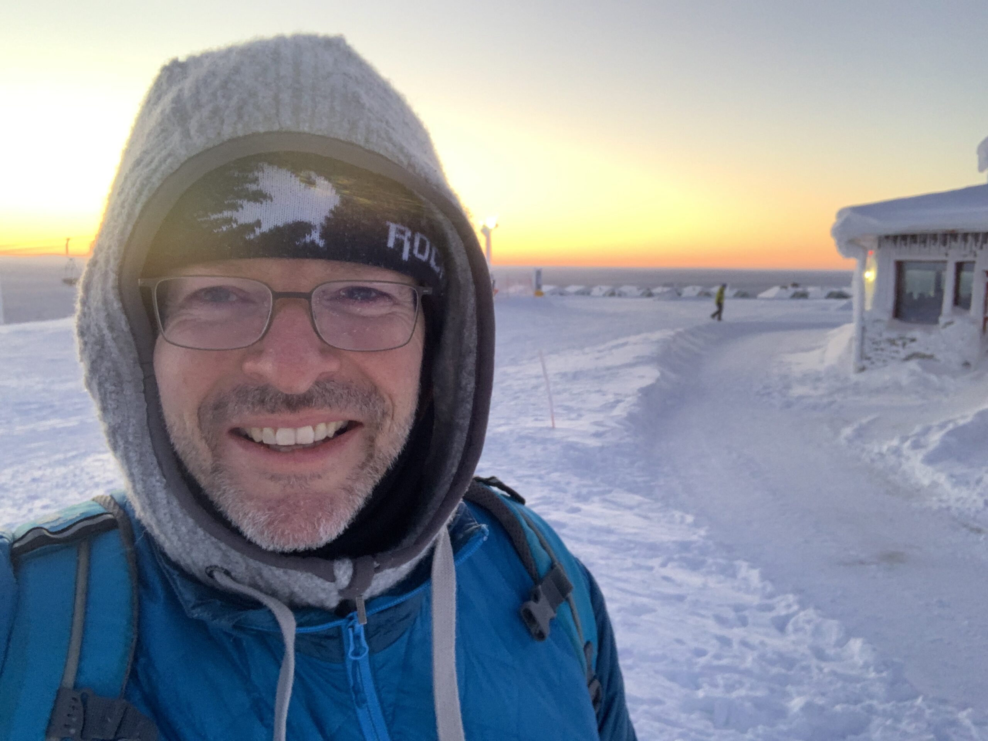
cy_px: 370
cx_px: 494
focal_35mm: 32
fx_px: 913
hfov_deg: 56.8
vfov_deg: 44.2
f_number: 2.2
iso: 250
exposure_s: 1/60
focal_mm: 2.87
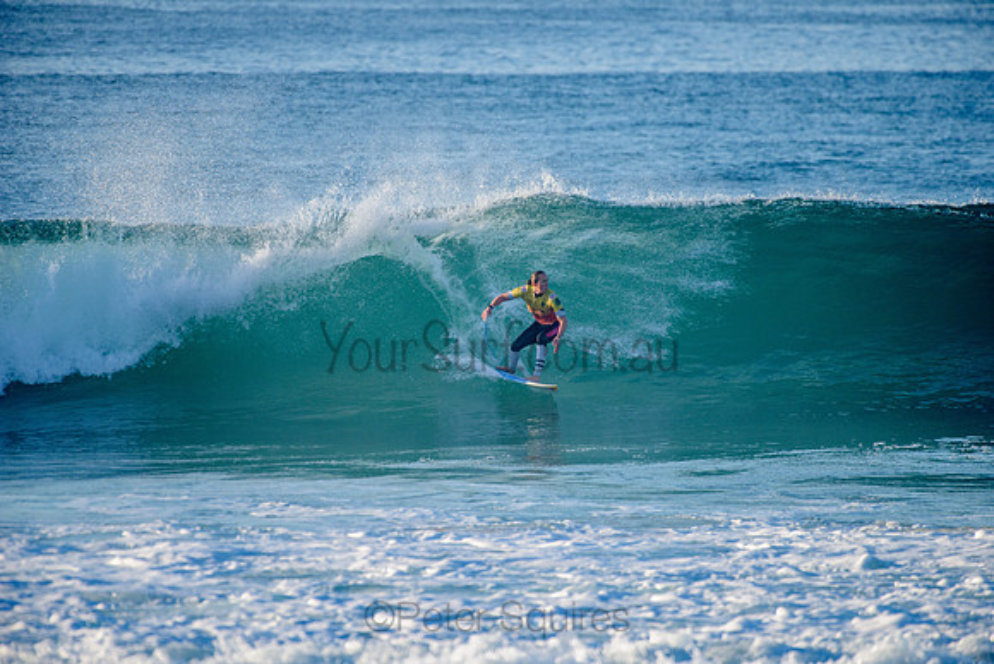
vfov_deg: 2.8
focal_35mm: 500
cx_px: 497
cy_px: 332
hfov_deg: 4.1
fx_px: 13808
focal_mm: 500
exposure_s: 1/1600
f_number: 5.6
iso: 360
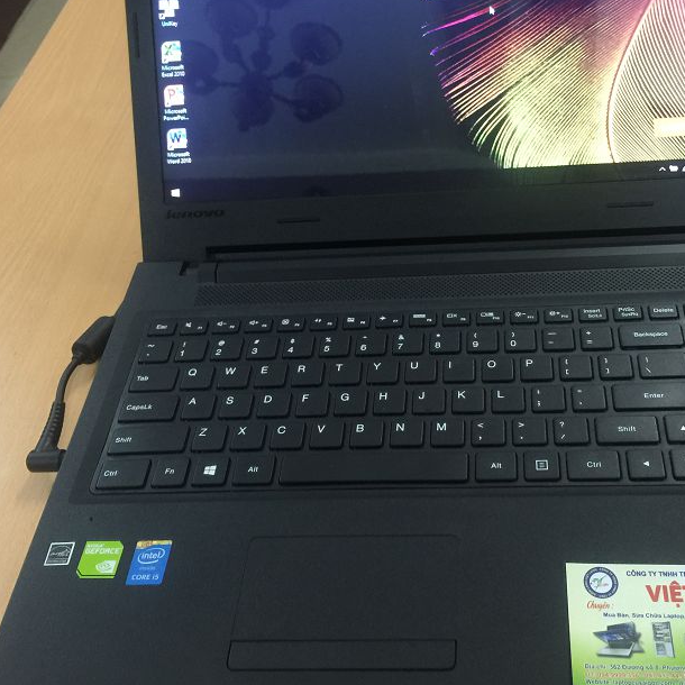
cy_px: 273
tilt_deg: -40.9
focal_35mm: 43
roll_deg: +7.0
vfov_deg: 39.0
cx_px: 428
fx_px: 963
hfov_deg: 38.9
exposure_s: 1/10
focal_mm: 4.15
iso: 100
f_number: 2.2
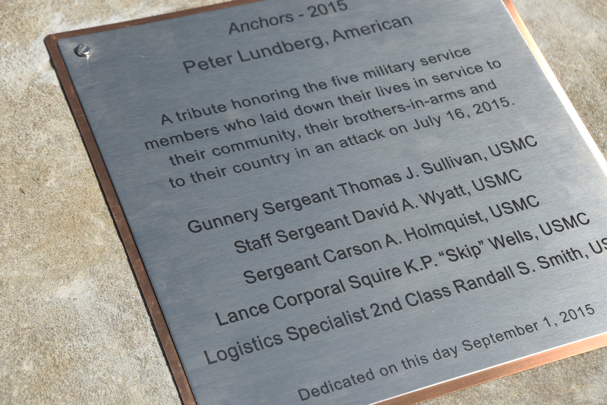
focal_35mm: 92
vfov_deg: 14.9
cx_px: 346
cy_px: 185
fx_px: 1552
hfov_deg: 22.1
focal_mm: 80
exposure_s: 1/400
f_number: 7.1
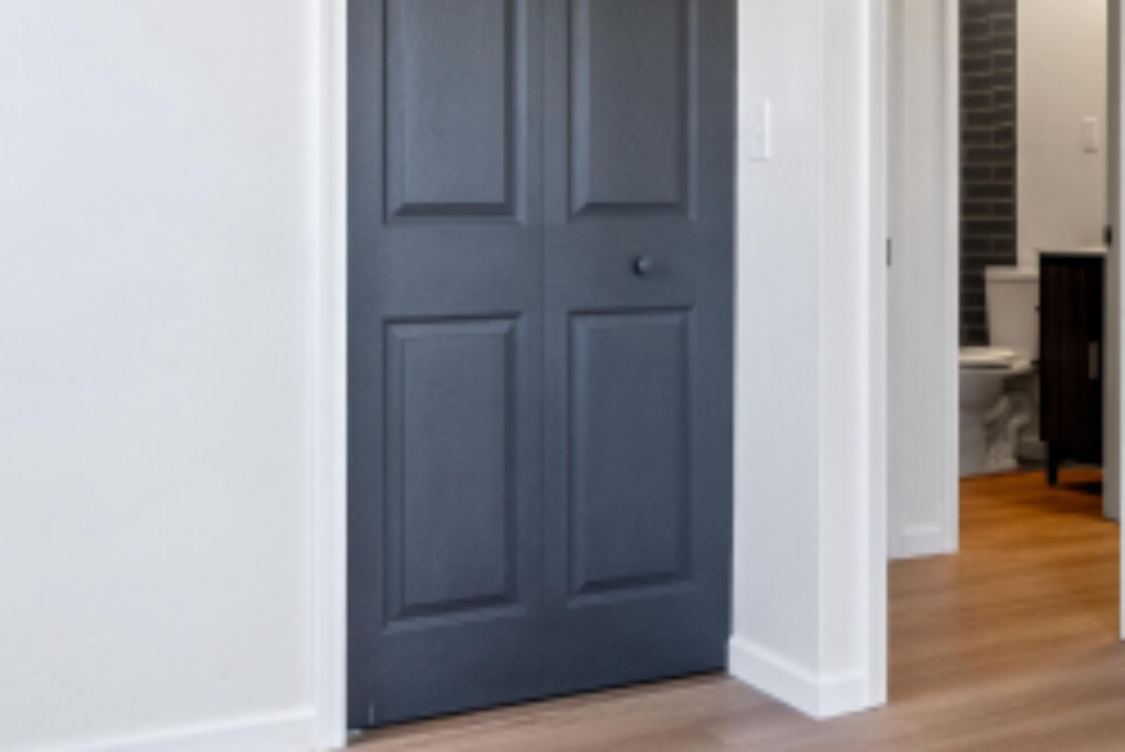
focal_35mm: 48
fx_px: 1501
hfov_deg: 40.8
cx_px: 693
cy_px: 203
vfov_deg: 27.8
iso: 800
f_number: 4
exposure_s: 1/100
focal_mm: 16
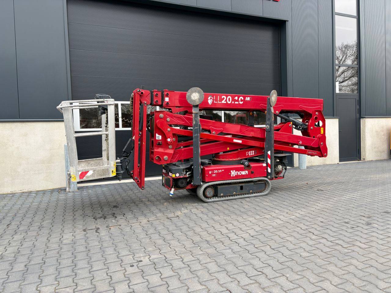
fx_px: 294
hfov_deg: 67.3
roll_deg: +1.8
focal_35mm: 26
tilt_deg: -1.8
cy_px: 146
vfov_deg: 53.1
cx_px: 196
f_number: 1.6
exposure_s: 1/205
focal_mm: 5.96
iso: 40
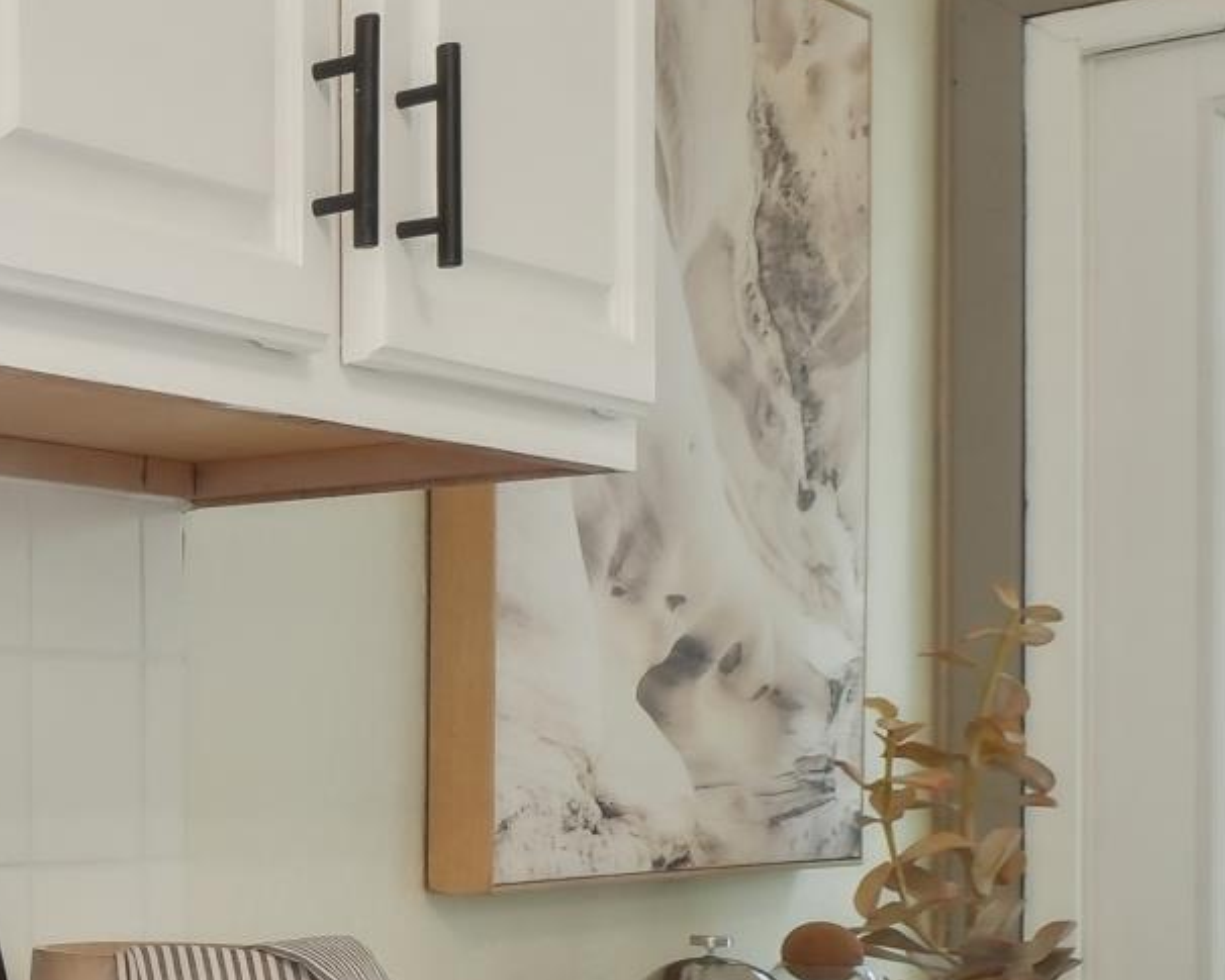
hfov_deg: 19.0
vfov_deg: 23.2
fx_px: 2357
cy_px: 770
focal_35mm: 65
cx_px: -1172
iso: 640
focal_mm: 14
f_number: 8
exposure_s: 1/50
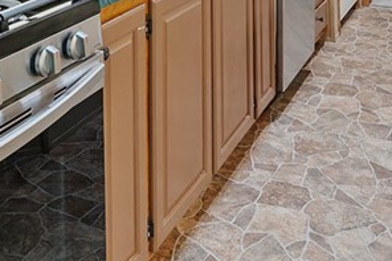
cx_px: 170
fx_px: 599
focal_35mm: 55
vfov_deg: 21.8
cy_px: -93
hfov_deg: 36.2
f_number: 8
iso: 200
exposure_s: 1/2
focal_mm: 15
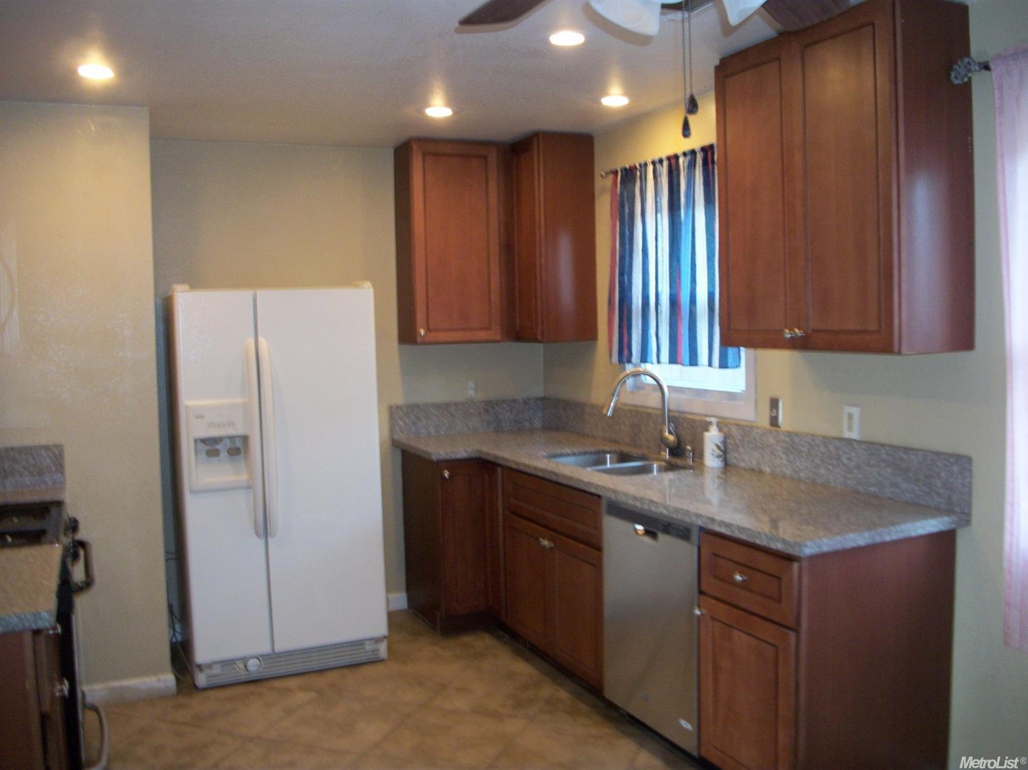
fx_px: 950
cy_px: 385
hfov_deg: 56.8
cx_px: 514
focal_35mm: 32
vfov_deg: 44.1
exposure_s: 1/30
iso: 160
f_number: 2.9
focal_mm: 5.7
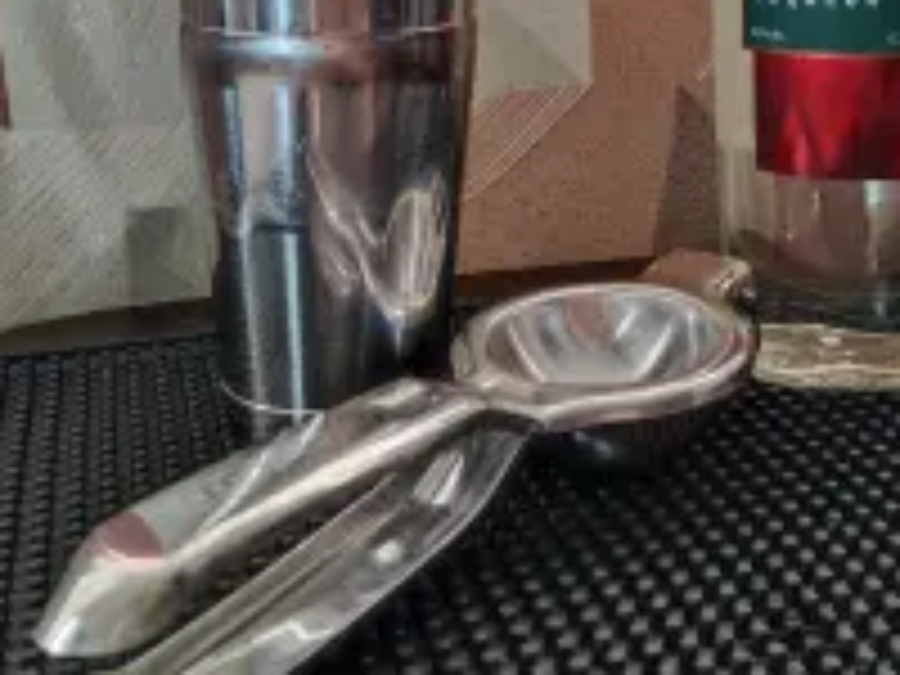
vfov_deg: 27.8
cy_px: 36
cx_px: 540
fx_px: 1300
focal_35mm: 50
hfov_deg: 38.0
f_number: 1.79
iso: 385
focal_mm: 4.71
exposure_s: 1/50
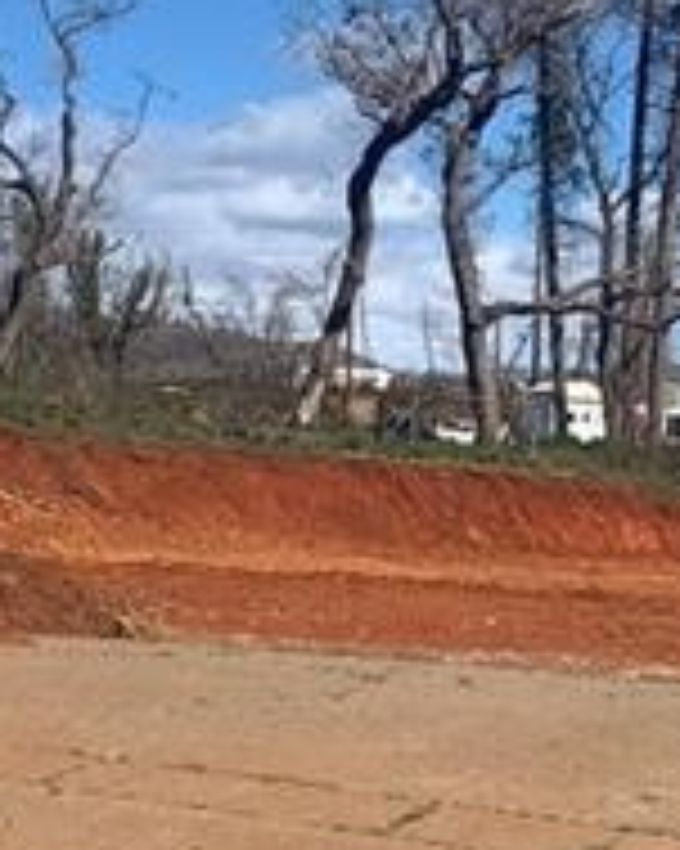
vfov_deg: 18.6
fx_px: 2593
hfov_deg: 14.5
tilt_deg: +6.5
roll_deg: -2.6
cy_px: 337
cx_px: -117
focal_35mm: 103
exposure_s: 1/3185
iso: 25
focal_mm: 4.25
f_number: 1.8
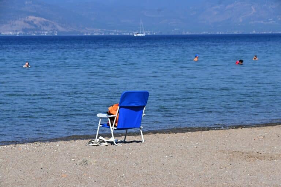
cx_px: 140
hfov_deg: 16.1
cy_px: 94
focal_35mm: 128
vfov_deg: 10.8
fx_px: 995
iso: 400
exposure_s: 1/1250
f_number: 11
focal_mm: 85
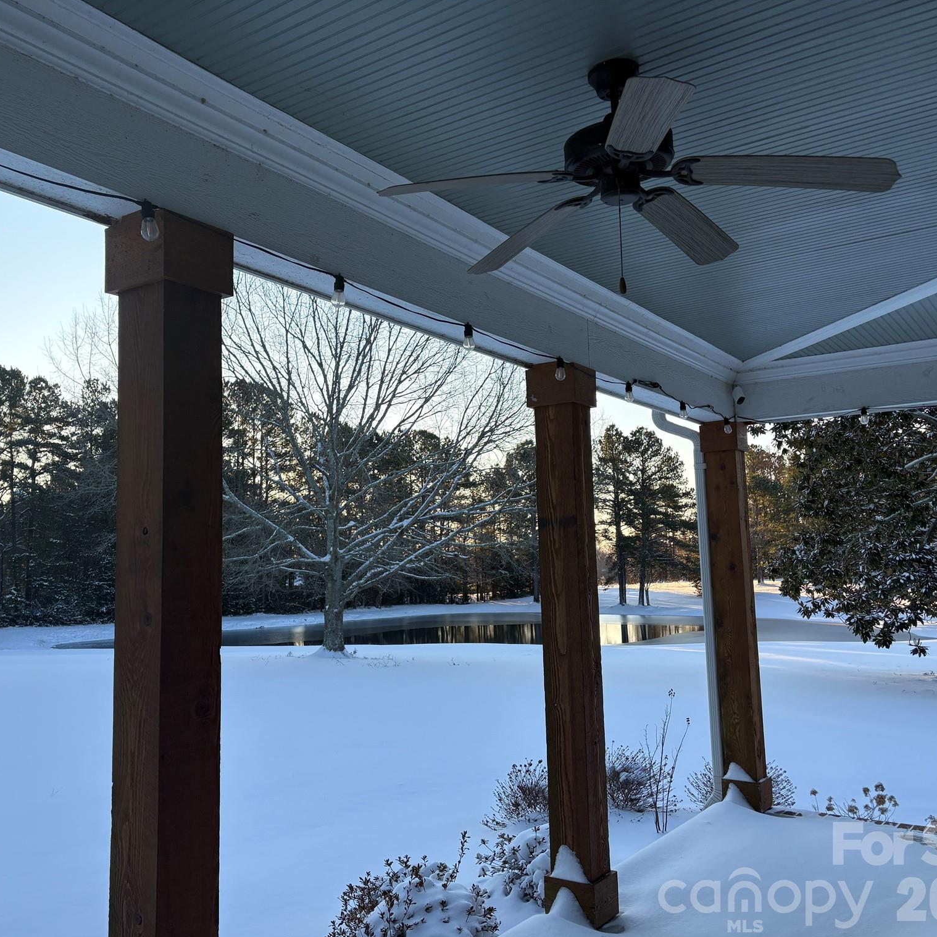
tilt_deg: +6.1
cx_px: 398
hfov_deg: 52.3
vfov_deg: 52.5
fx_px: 949
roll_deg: +1.0
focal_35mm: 31
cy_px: 469
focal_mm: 5.96
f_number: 1.6
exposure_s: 1/1048
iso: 64
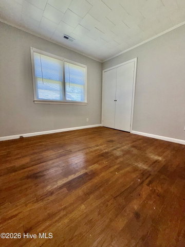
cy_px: 124
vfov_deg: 102.1
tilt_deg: -8.3
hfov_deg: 85.7
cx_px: 92
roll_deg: -0.6
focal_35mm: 14
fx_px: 100
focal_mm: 2.22
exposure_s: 1/120
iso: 32
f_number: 2.2
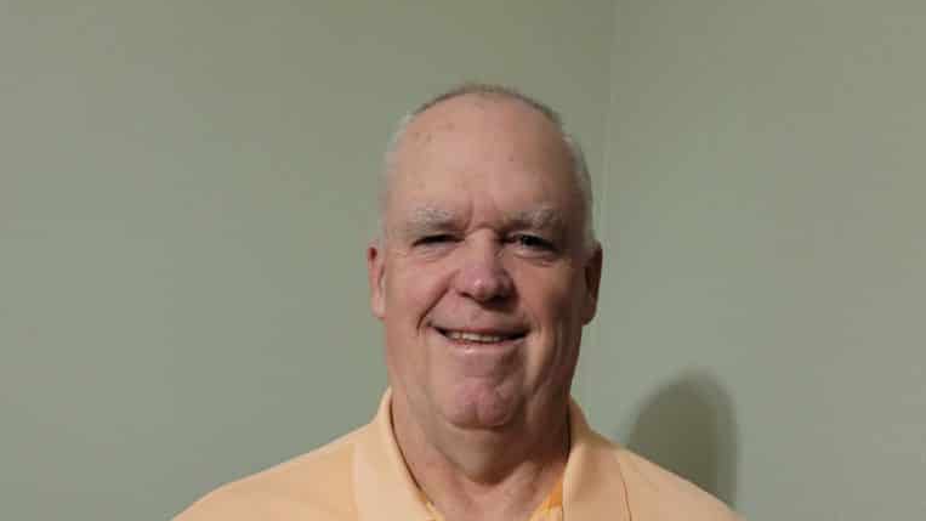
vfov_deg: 29.4
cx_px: 465
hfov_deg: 52.8
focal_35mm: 38
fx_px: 933
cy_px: 502
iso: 640
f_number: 1.8
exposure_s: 1/29
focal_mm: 5.4
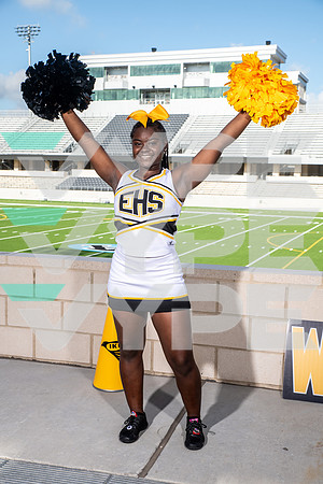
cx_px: 162
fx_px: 619
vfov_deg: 42.7
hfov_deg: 29.2
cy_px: 242
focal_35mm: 46
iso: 100
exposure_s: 1/320
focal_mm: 46
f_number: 7.1
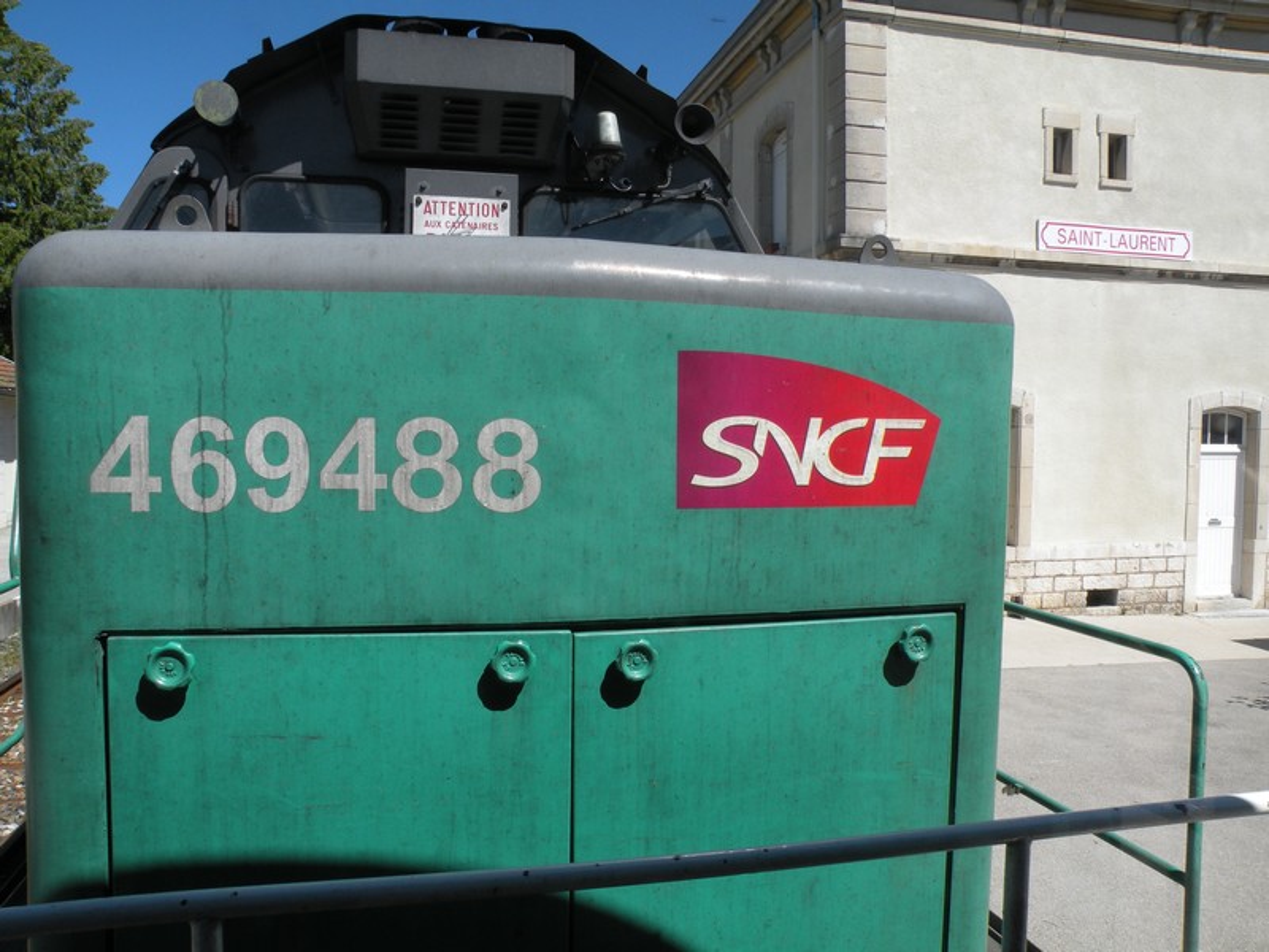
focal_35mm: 27
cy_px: 476
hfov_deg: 65.3
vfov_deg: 51.4
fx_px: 990
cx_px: 634
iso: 64
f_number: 7.1
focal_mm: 4.7
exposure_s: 1/246
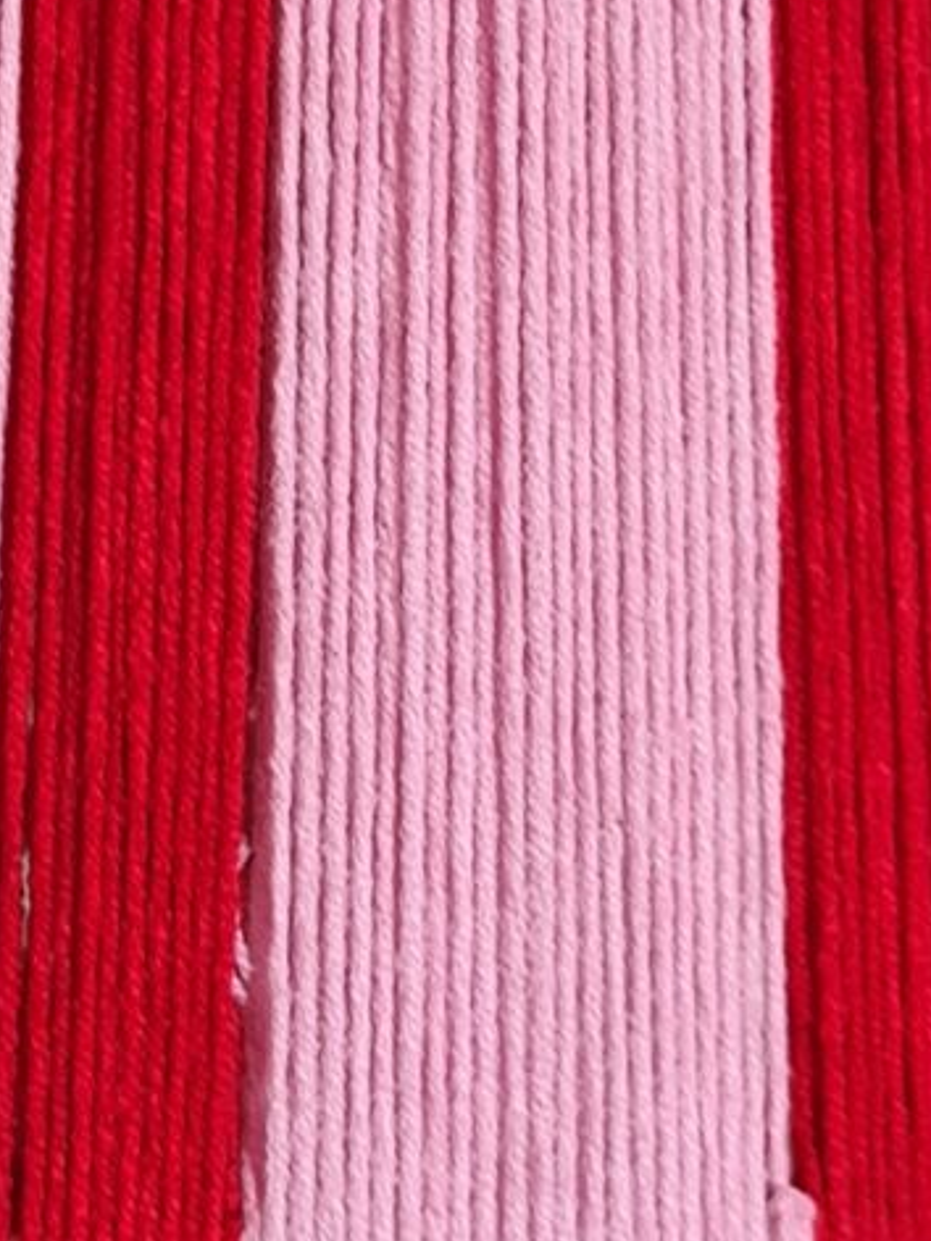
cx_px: 55
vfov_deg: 13.9
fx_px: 5056
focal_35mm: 141
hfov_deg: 10.5
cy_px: 252
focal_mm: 5.4
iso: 160
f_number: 1.8
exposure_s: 1/50
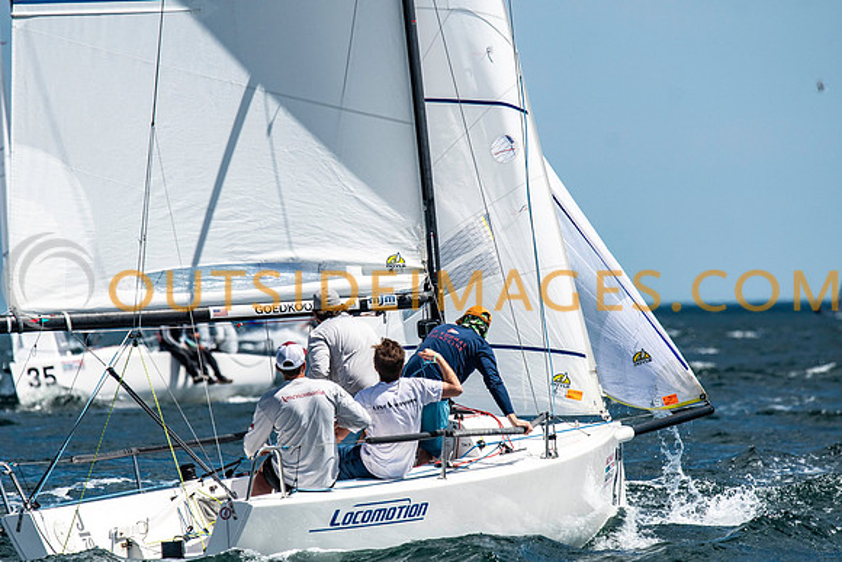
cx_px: 421
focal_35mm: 450
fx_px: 10527
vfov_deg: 3.1
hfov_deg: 4.6
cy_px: 281
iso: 500
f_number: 5.6
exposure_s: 1/5000
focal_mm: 300
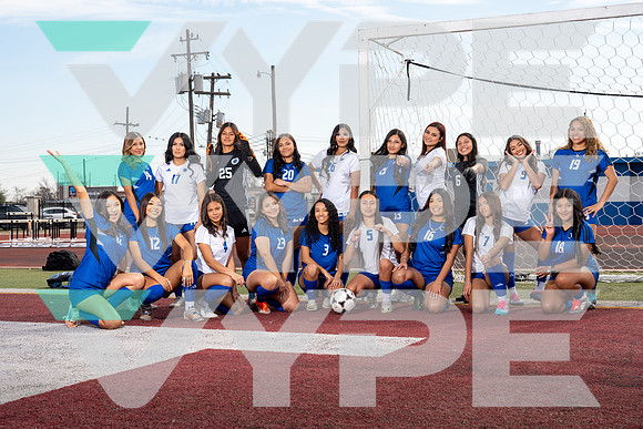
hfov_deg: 38.2
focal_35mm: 52
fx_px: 929
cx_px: 322
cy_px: 214
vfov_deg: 26.0
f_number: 9
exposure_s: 1/200
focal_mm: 52
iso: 100
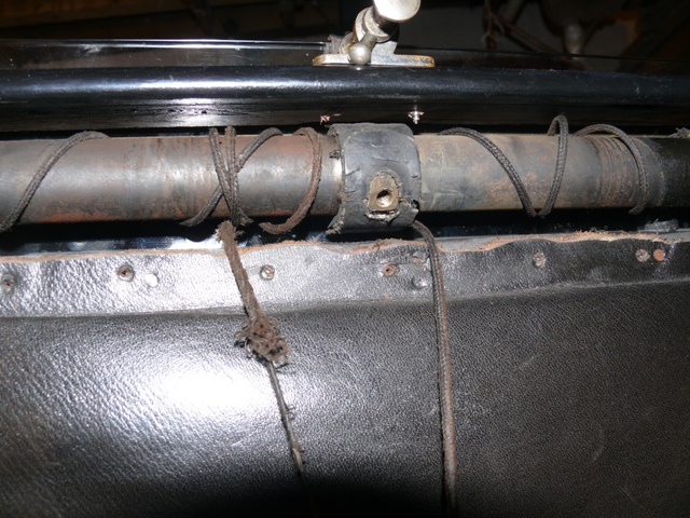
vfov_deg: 40.7
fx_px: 698
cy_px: 259
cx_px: 345
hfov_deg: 52.6
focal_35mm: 35
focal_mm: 7.4
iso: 100
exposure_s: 1/30
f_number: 4
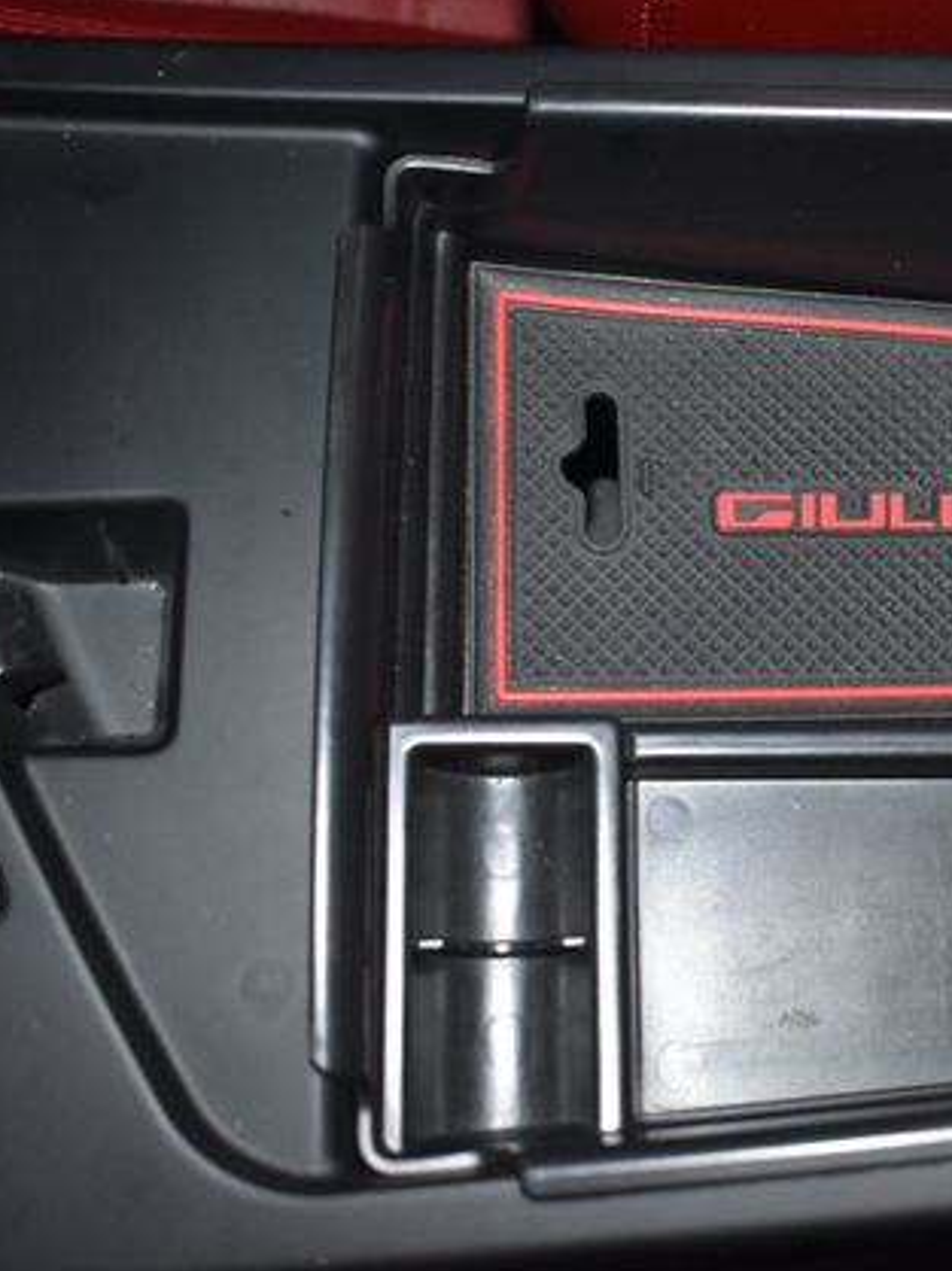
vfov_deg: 36.2
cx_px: 791
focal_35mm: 53
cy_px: 629
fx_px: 1945
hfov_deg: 26.9
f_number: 3.8
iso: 1600
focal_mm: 24
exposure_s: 1/60
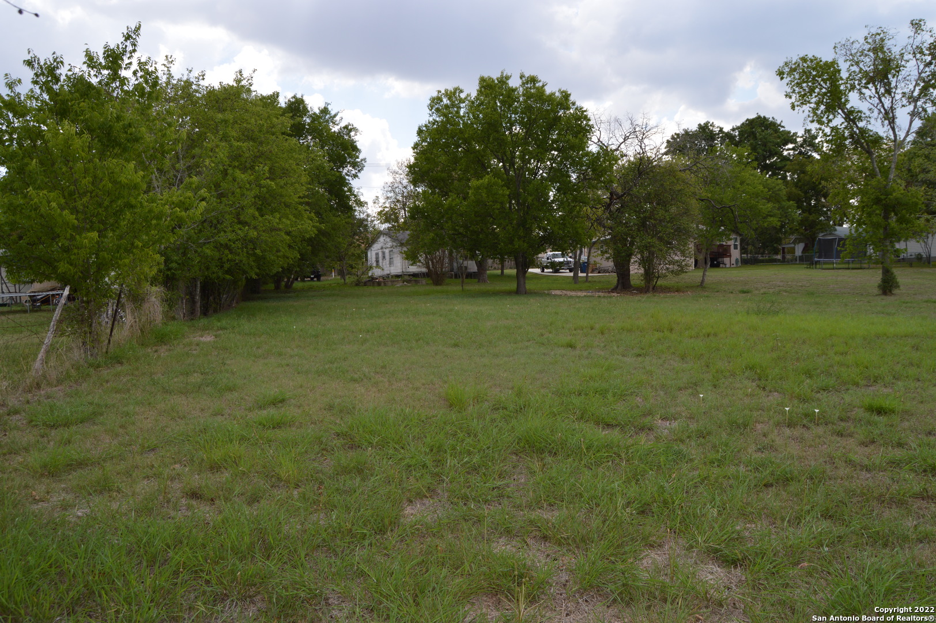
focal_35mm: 27
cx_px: 468
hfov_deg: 67.4
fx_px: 701
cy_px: 312
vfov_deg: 47.9
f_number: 8
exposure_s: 1/160
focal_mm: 18
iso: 100
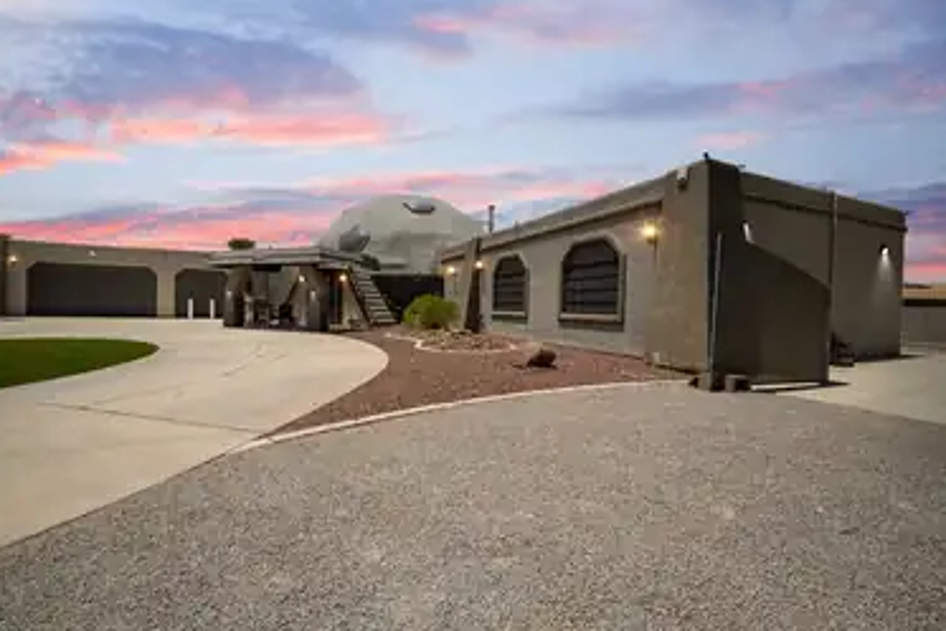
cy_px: 316
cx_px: 451
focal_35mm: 15
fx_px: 394
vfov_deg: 77.4
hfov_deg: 100.3
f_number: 9
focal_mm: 14
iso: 100
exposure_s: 1/1000
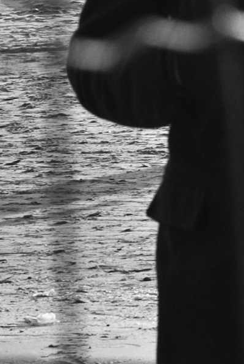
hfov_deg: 3.6
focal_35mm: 386
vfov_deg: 5.3
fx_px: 3914
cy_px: 254
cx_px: 318
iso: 100
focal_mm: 55
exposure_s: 1/250
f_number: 8
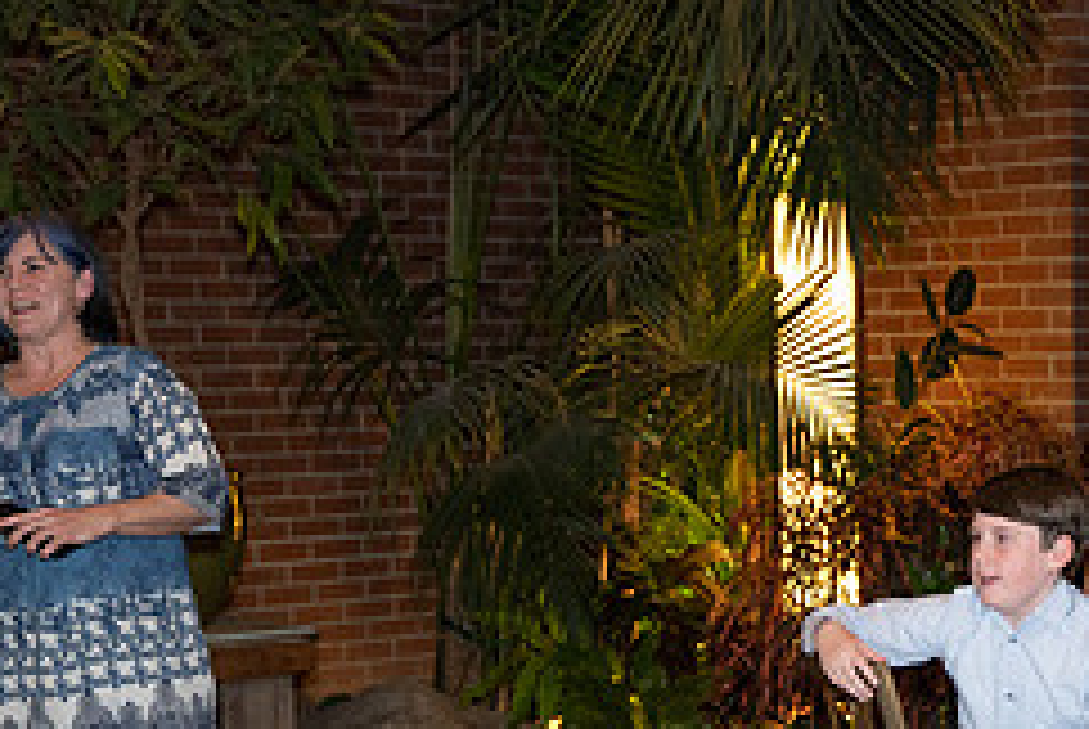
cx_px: 1004
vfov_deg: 15.0
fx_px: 2756
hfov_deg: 21.8
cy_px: 574
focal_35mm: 91
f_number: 2.8
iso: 2000
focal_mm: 38
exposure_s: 1/125
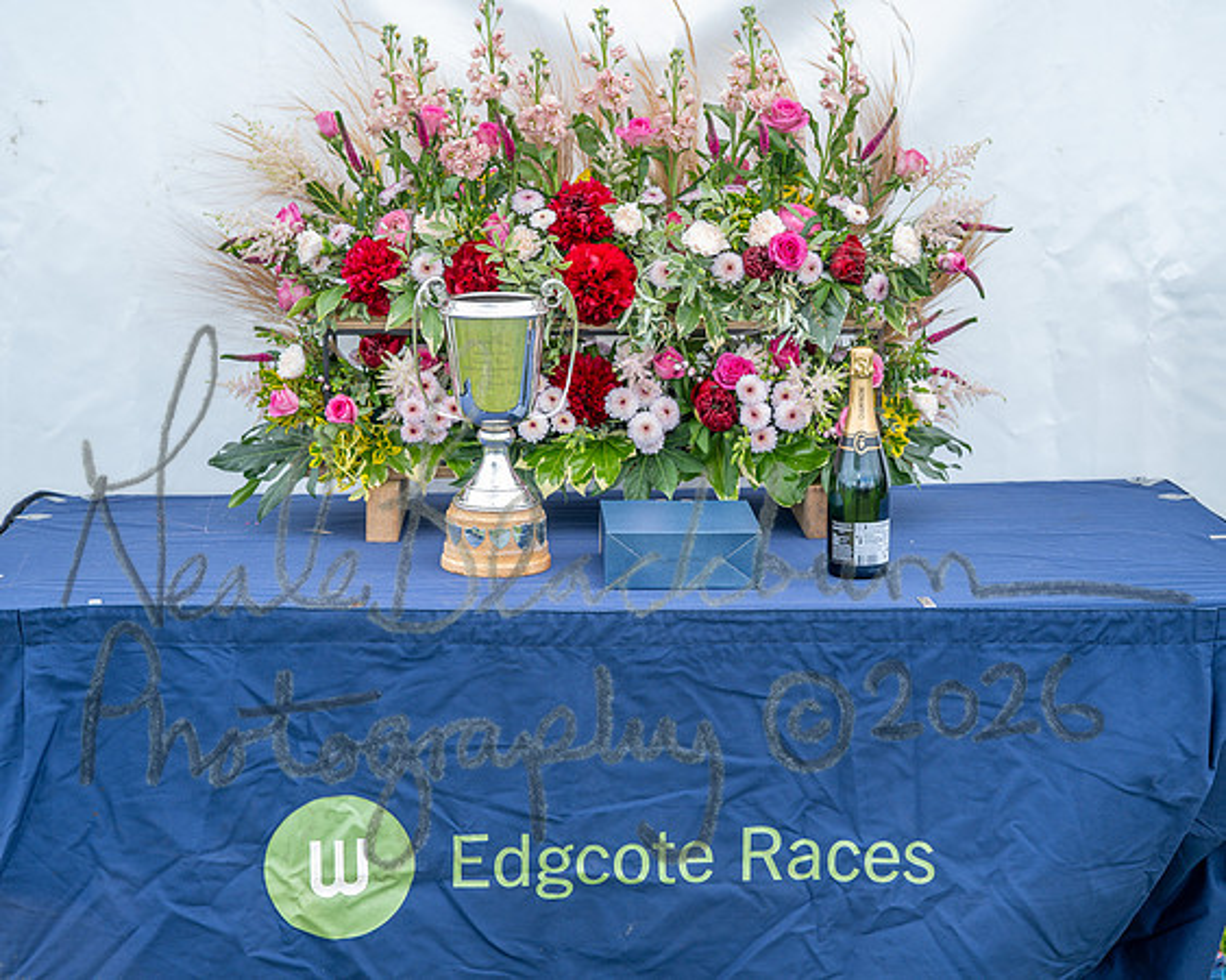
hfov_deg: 30.3
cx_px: 676
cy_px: 516
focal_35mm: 62
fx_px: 2262
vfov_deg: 24.4
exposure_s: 1/200
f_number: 5
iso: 200
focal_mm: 51
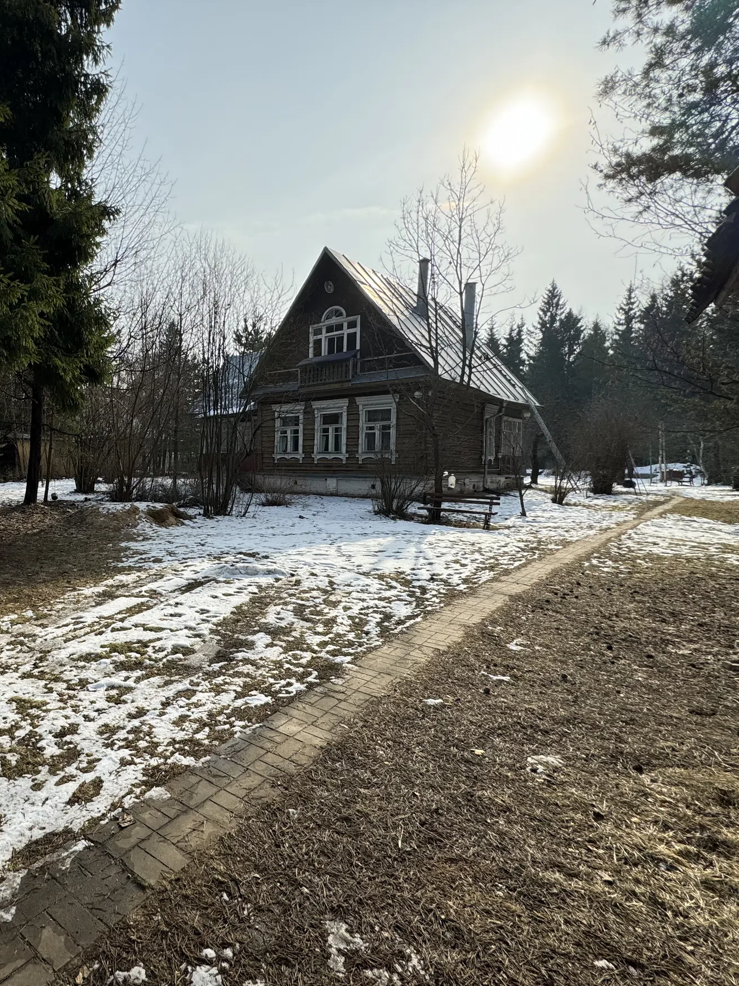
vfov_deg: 84.7
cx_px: 137
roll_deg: -0.6
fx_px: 541
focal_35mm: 19
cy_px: 487
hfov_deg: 62.3
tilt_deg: -2.6
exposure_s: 1/1395
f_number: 2.2
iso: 40
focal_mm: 2.22
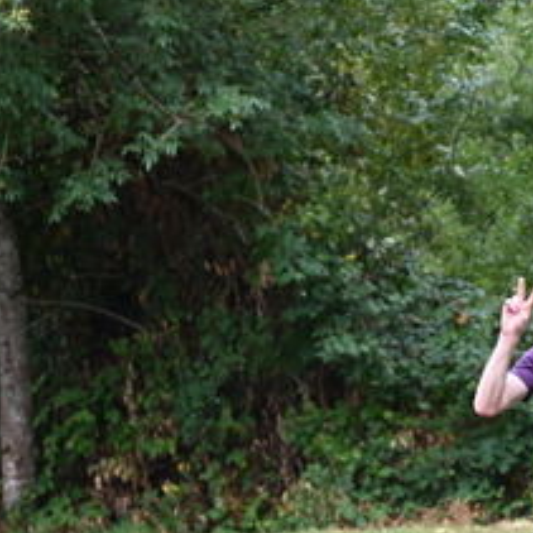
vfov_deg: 3.9
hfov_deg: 3.9
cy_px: 355
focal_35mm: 444
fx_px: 7735
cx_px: 614
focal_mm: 200
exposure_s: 1/250
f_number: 6.3
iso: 1000
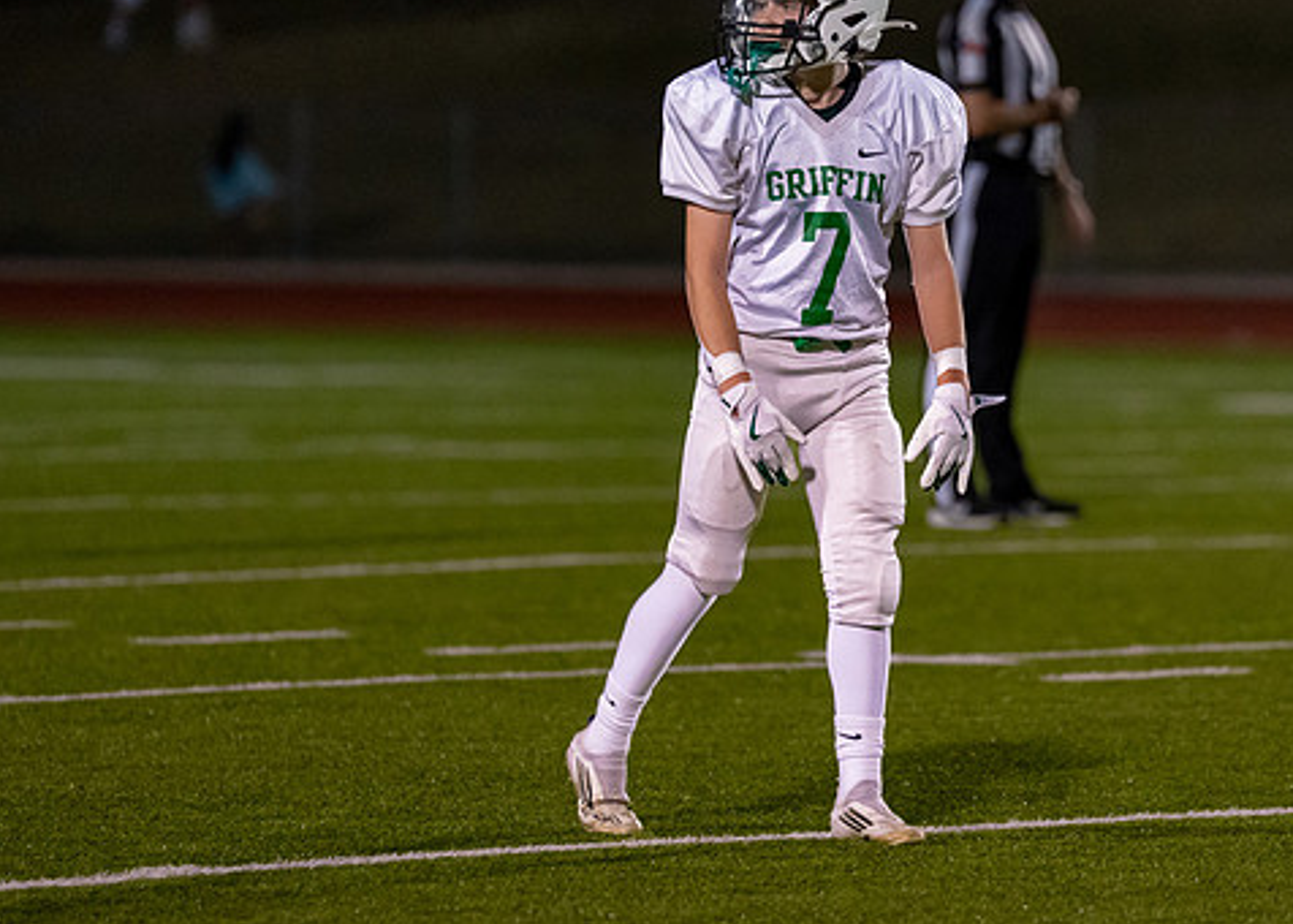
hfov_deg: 5.3
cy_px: 358
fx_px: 13844
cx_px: 897
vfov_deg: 3.8
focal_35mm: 377
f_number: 2.8
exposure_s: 1/1250
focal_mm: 200
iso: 4000
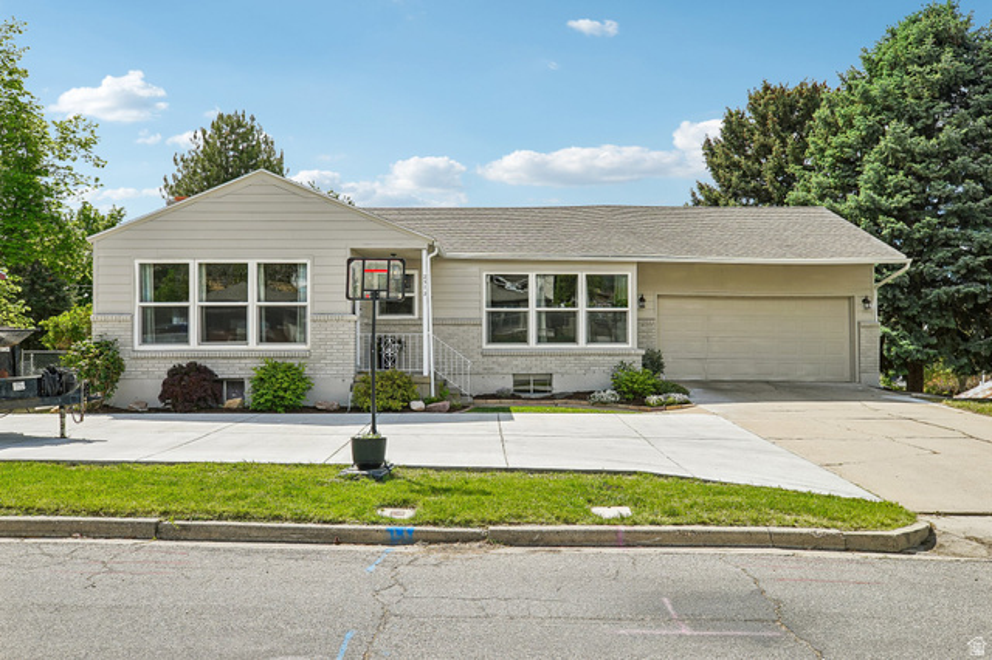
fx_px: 799
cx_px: 496
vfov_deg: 44.9
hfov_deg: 63.7
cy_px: 330
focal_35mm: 29
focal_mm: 29
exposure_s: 1/250
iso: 100
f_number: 8
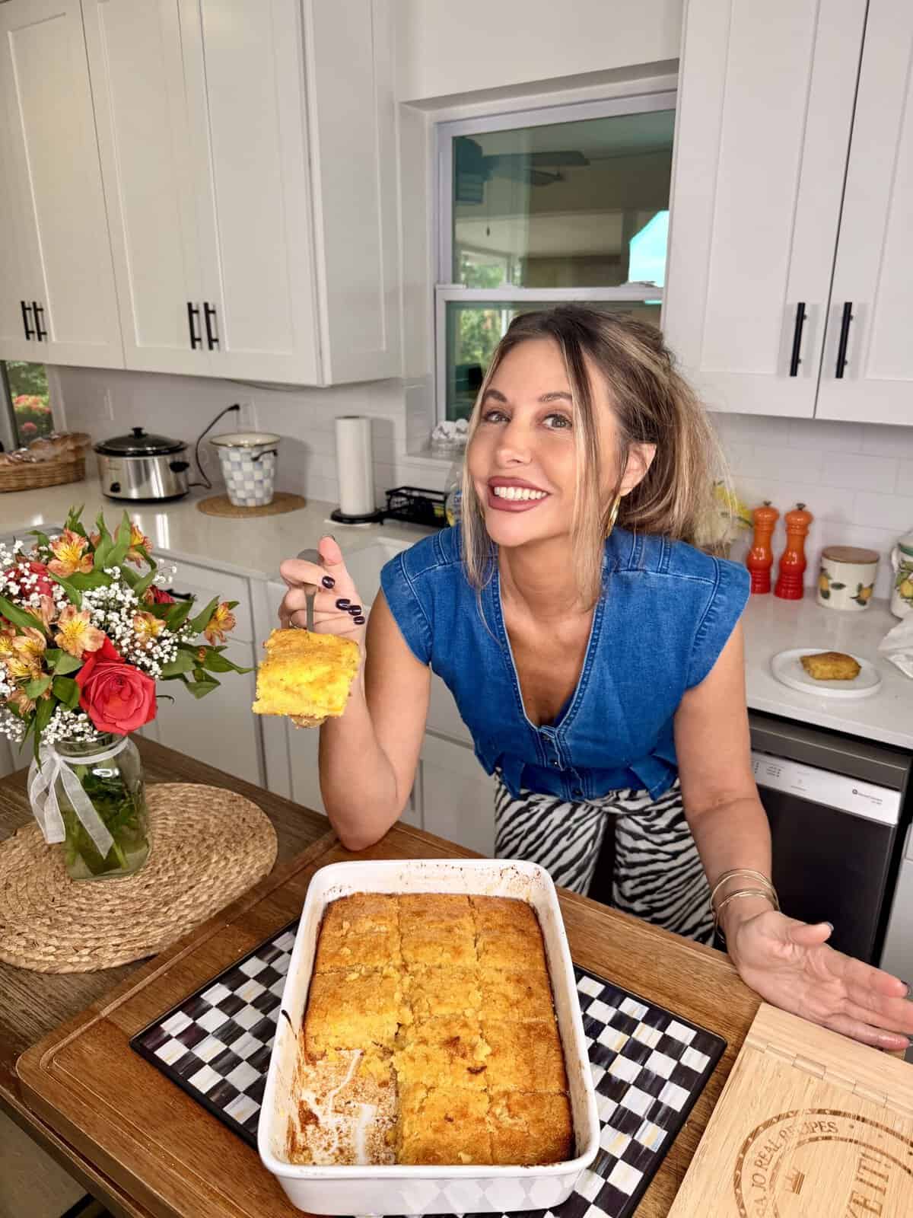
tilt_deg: -20.3
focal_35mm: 24
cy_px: 609
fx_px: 844
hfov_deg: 56.8
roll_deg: +0.8
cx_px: 456
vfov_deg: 71.6
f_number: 1.78
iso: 64
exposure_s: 1/184
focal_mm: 6.76
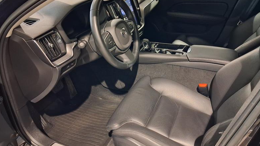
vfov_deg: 38.9
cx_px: 129
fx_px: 207
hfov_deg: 64.3
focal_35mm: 30
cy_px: 68
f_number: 1.8
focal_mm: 4
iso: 1000
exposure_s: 1/25
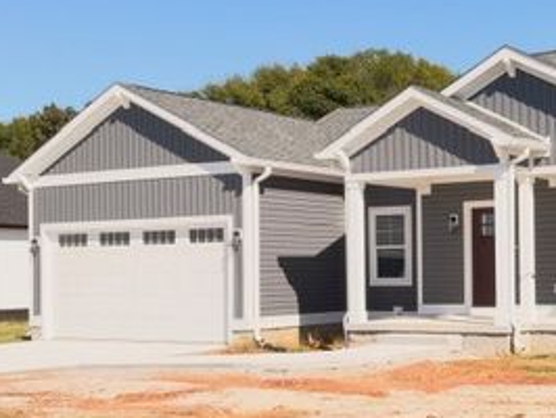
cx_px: 481
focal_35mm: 62
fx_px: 997
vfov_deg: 23.7
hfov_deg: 30.1
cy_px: 248
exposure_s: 1/2415
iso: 100
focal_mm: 6.93
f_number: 1.8
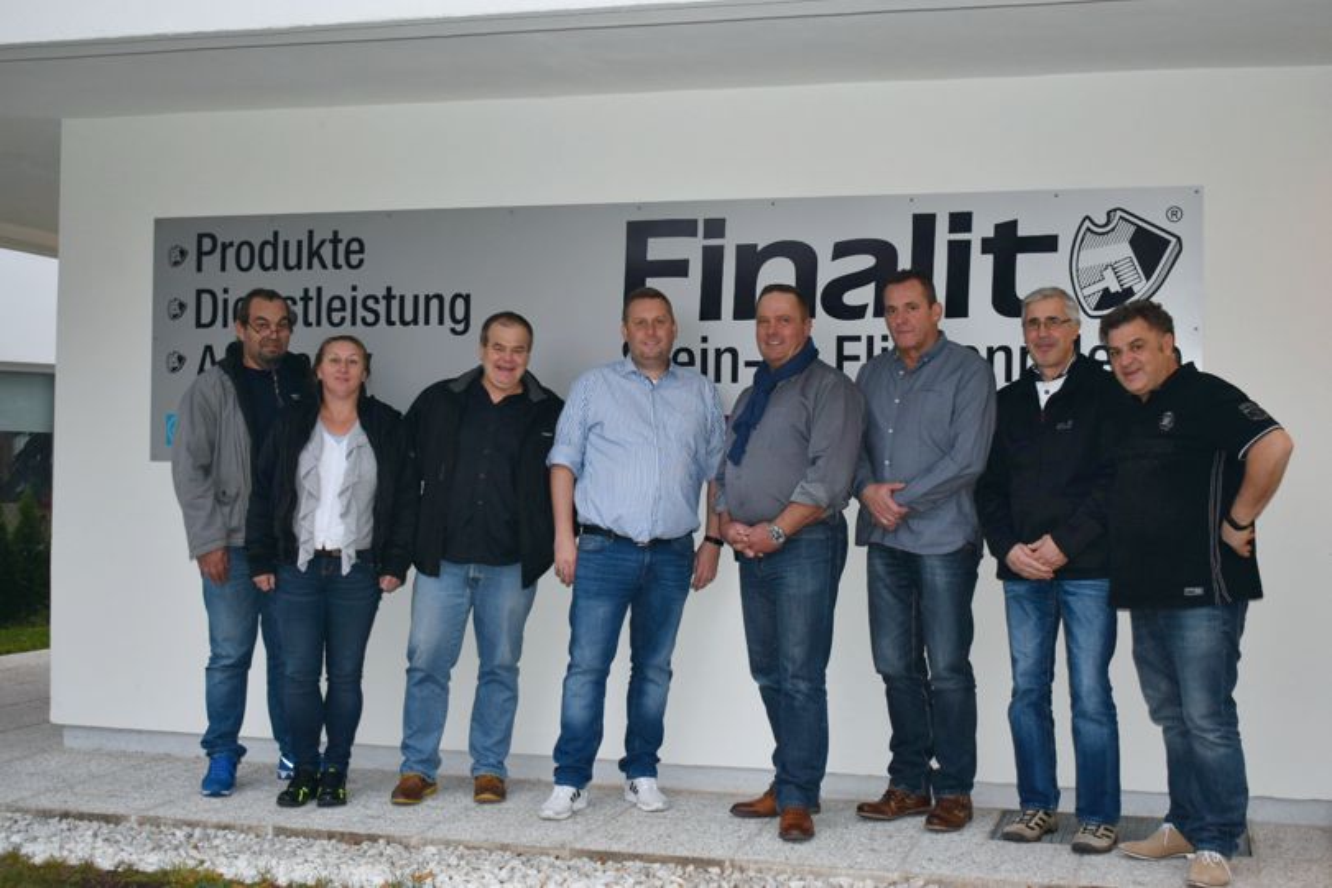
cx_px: 666
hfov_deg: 41.1
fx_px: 1776
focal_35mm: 48
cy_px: 444
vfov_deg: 28.1
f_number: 4.5
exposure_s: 1/60
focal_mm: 32
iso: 640
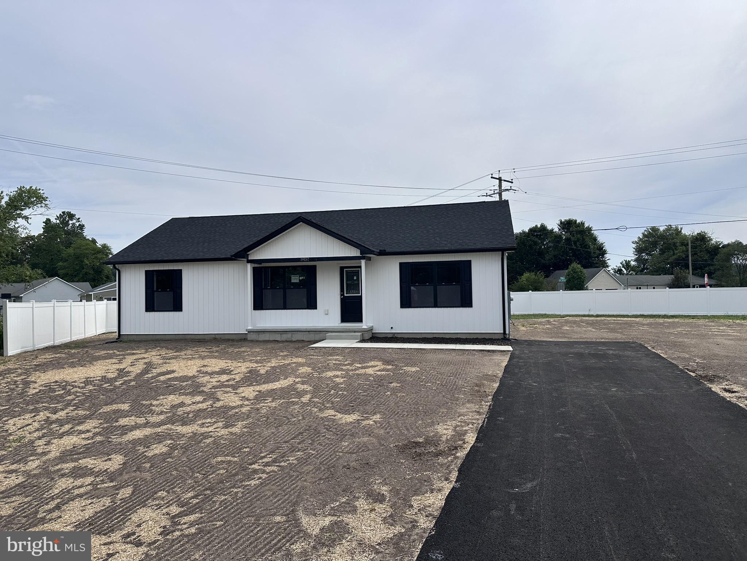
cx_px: 374
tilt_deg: +4.9
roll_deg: +1.4
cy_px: 280
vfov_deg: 56.8
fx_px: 518
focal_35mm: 24
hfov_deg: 71.6
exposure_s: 1/8929
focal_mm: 6.86
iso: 80
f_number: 1.78
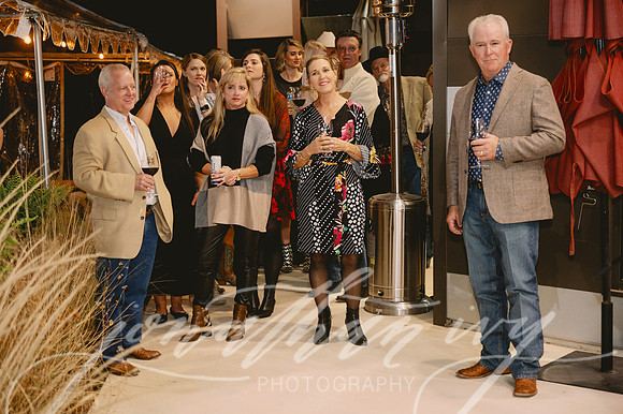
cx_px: 312
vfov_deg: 22.6
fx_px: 1038
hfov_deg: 33.4
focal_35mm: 60
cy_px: 207
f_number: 2.8
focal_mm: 60
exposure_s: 1/100
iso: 2500
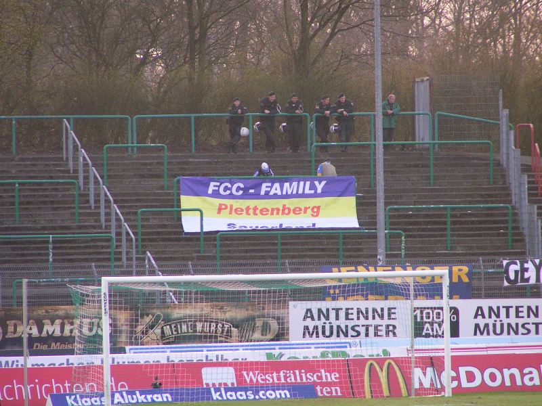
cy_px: 203
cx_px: 271
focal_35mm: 380
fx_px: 5950
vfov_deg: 3.9
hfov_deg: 5.2
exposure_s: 1/400
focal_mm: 58
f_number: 3.5
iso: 160
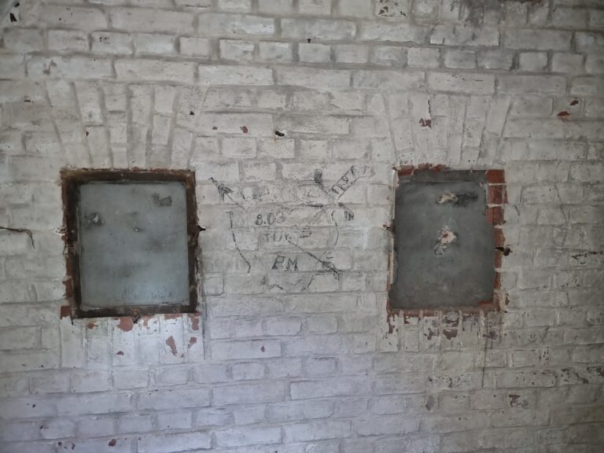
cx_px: 302
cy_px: 226
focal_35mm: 24
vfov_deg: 56.8
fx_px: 419
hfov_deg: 71.6
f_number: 1.8
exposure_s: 1/24
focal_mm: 6.7
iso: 204
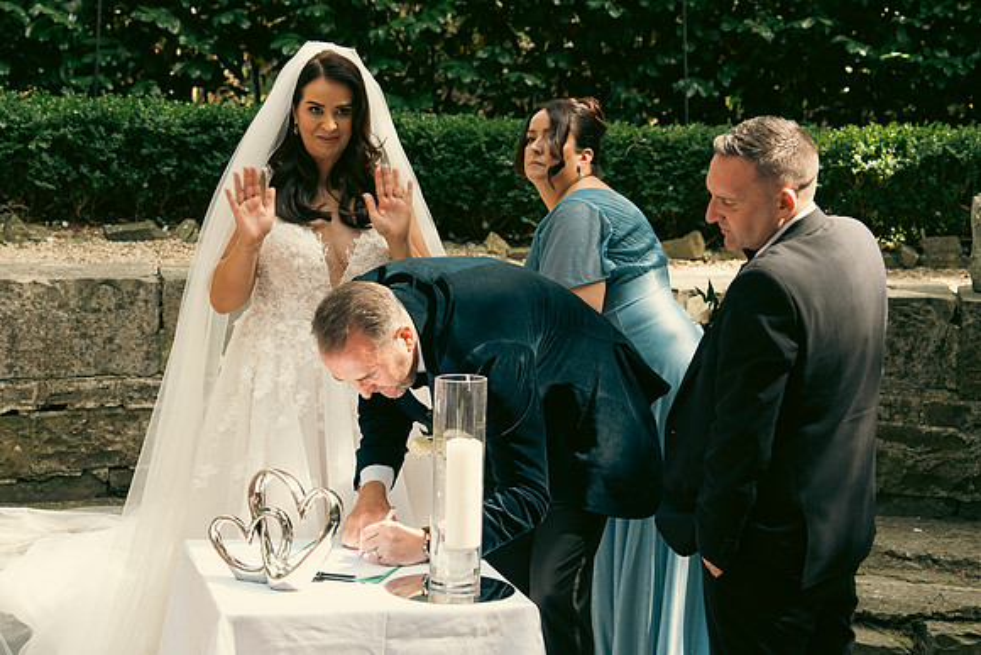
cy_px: 328
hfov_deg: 28.8
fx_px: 1908
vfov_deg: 19.5
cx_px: 490
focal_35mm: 70
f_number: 3.5
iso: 250
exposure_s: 1/200
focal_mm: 47
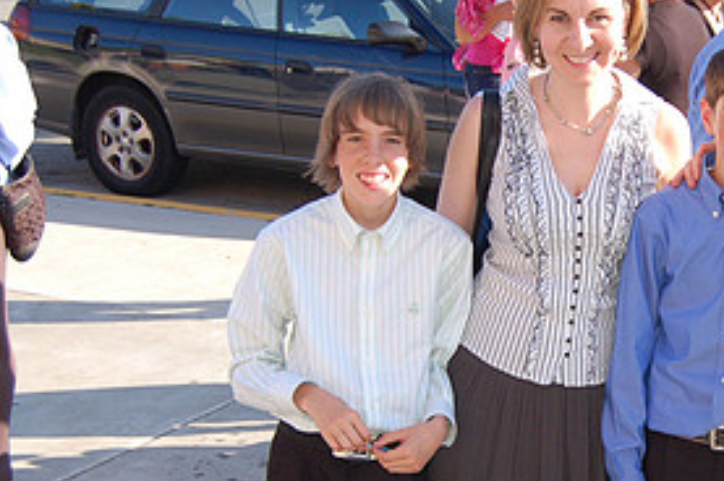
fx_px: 1768
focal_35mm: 88
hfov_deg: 22.7
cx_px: 633
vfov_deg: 15.5
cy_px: 308
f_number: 4.5
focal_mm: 28
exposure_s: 1/500
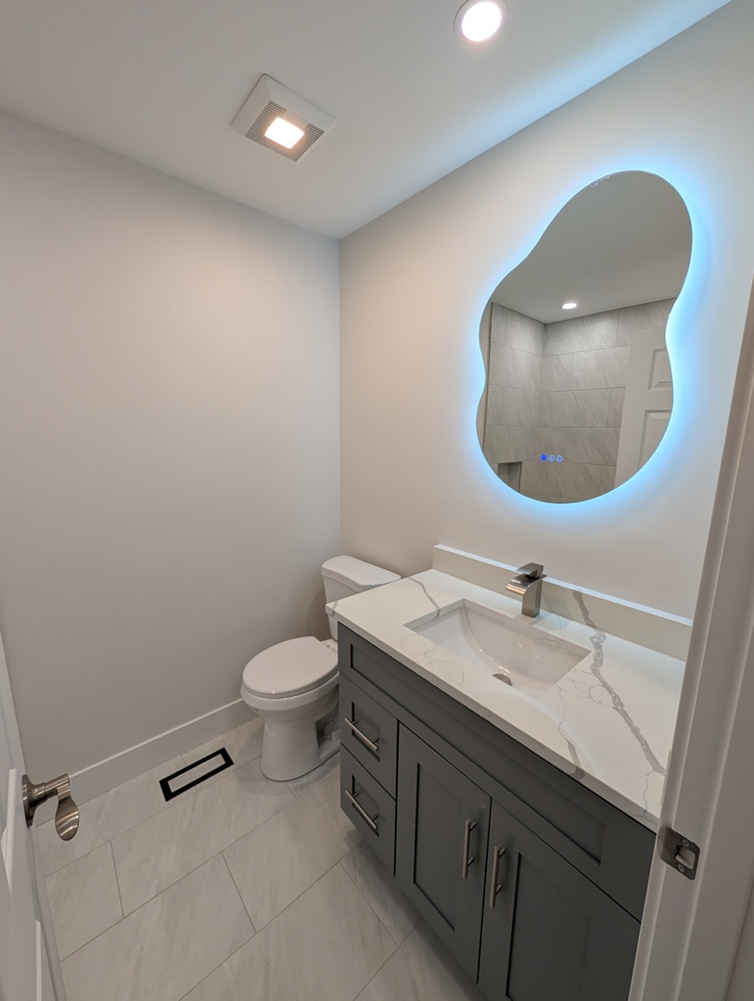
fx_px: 348
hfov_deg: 94.6
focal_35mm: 12
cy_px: 500
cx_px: 377
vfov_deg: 110.5
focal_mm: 2.02
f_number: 1.7
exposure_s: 1/125
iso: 52
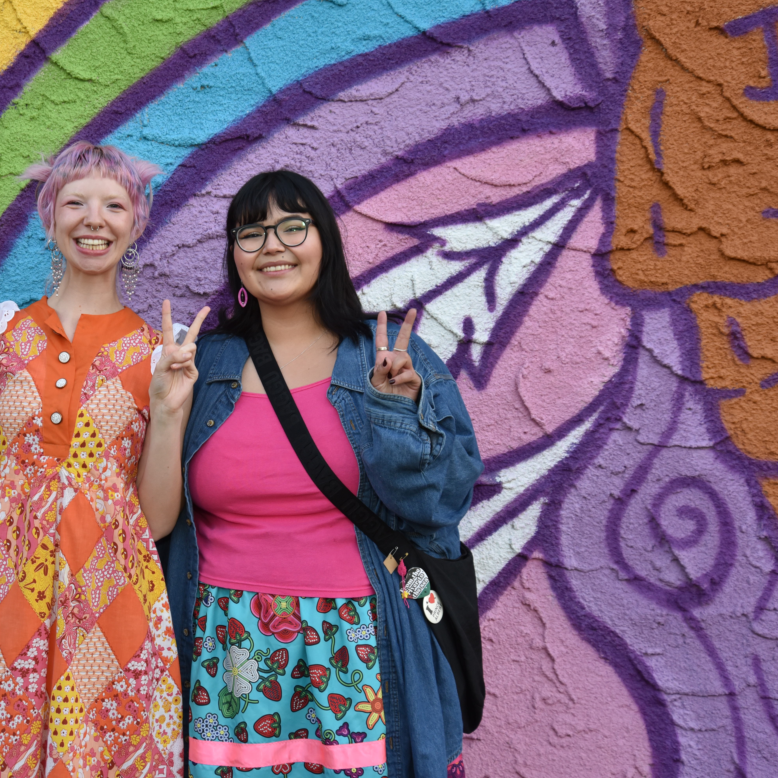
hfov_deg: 25.5
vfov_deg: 25.7
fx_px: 1704
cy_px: 387
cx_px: 215
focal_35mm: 67
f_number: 5.6
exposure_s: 1/200
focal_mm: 52
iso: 640
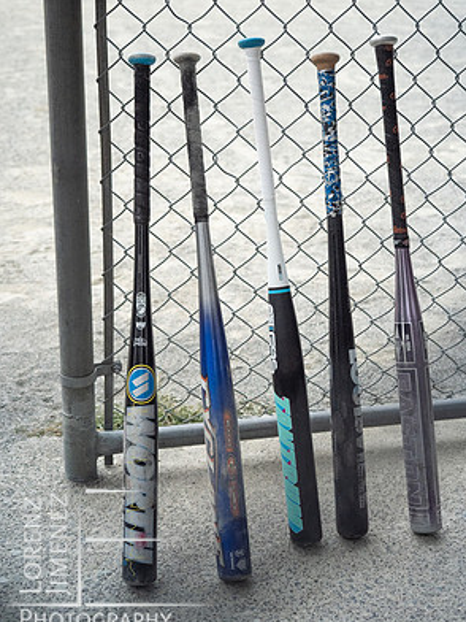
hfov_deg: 23.6
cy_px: 303
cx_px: 265
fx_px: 1113
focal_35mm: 62
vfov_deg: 31.2
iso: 1250
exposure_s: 1/1600
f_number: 2.8
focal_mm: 27
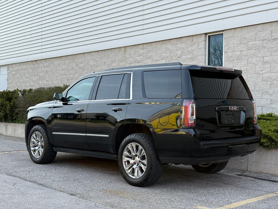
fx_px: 385
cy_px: 104
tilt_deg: +0.1
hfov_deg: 39.7
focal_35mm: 48
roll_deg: -0.7
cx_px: 139
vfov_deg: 30.3
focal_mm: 6.76
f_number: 1.78
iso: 64
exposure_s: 1/885
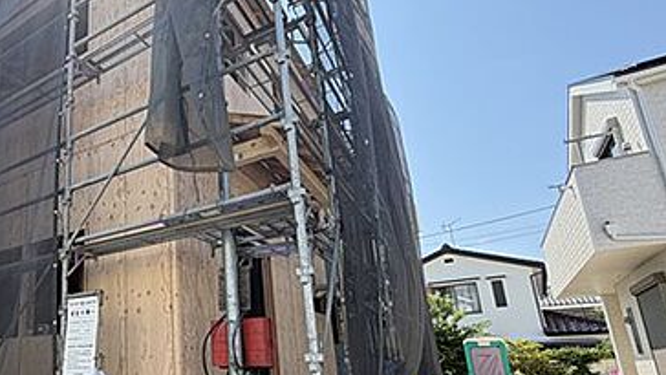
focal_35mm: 26
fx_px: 459
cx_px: 123
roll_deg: +0.3
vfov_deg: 43.6
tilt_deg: +14.0
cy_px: 261
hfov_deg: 64.7
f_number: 2.2
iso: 40
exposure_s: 1/502
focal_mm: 2.22
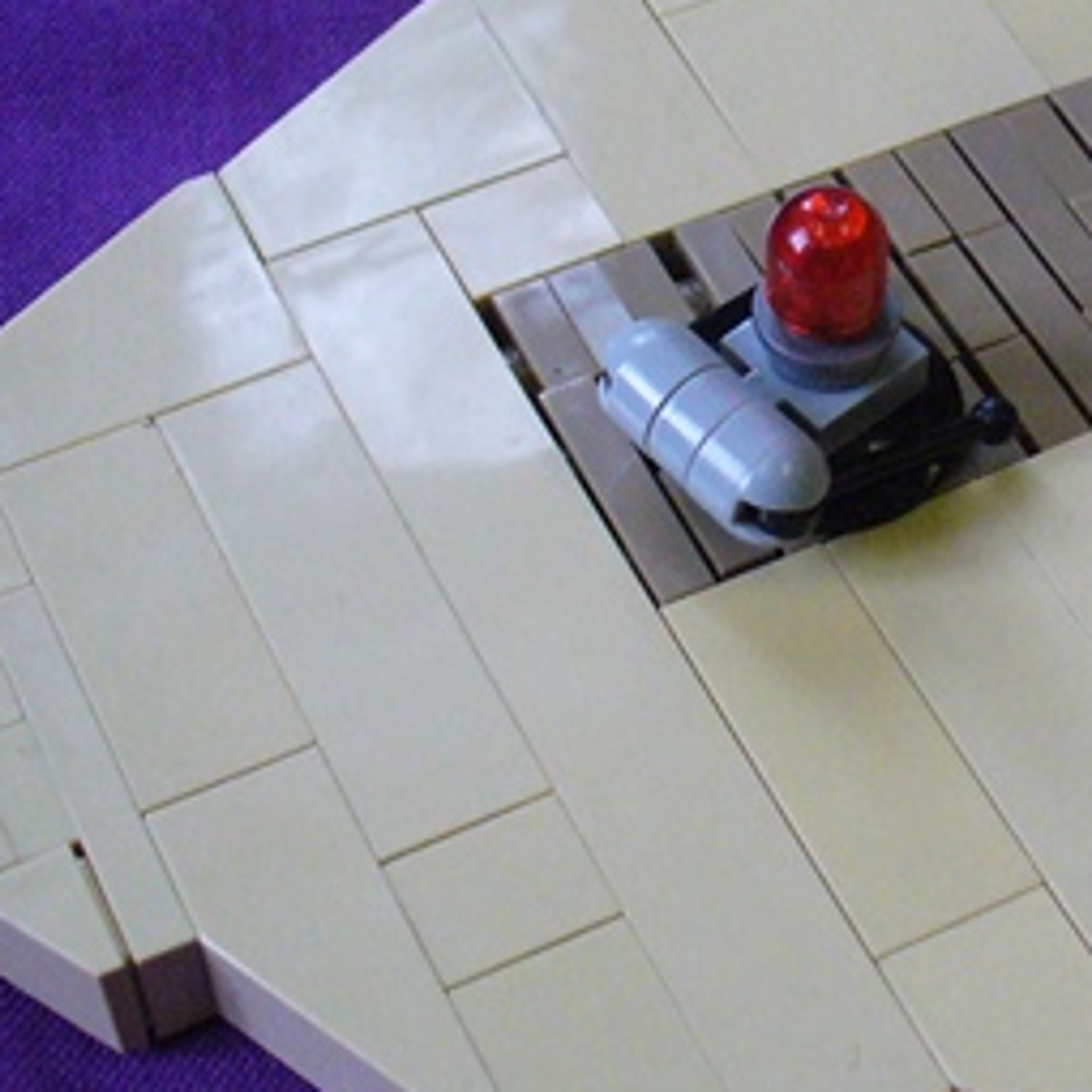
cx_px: 1190
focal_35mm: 82
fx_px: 2927
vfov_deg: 21.1
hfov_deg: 20.2
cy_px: 360
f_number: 2.8
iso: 400
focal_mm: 6.1
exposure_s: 1/200
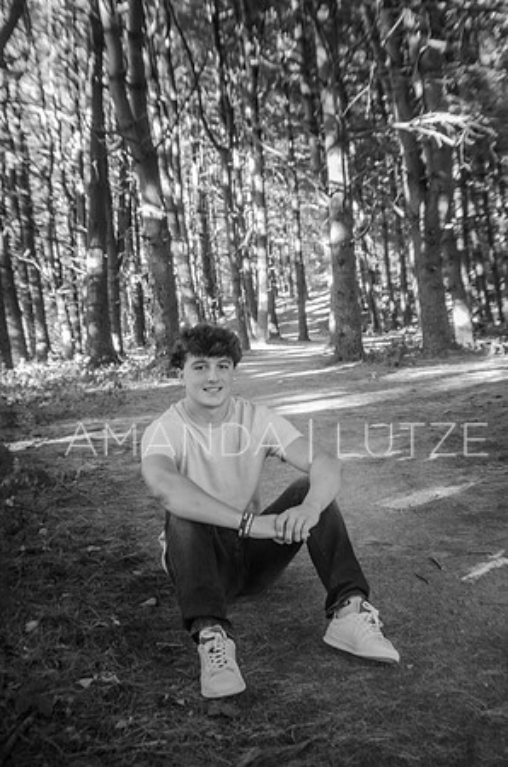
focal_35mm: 52
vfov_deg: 37.9
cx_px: 254
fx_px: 1116
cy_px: 384
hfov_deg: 25.6
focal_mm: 35
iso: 720
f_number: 4
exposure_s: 1/60
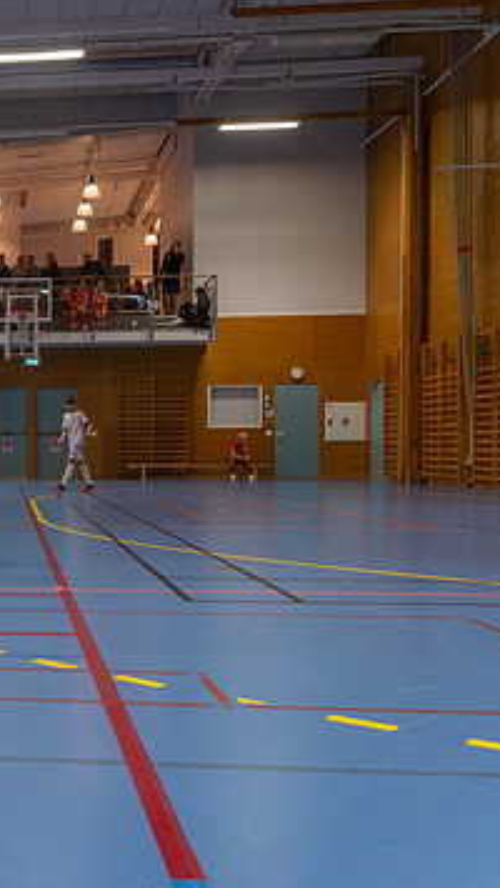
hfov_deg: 25.7
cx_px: -118
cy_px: 458
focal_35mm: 41
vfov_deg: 49.4
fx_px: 965
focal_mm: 24
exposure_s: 1/400
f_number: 4
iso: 2000
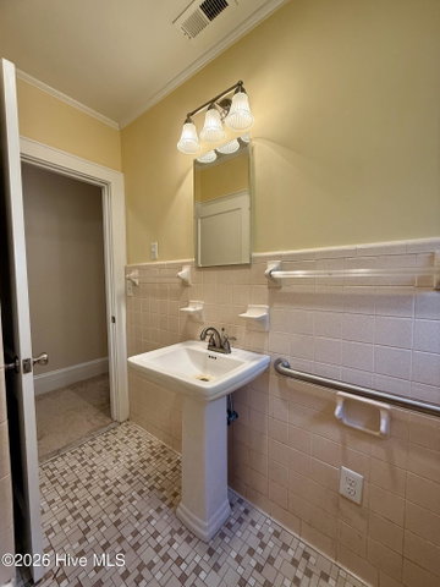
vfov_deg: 102.1
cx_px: 220
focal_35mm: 14
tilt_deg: -3.4
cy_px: 294
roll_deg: -0.4
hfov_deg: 85.7
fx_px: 237
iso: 125
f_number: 2.2
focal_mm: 2.22
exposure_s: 1/120
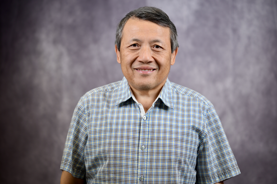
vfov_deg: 16.1
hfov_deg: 23.9
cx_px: 138
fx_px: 654
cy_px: 92
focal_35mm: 85
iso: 100
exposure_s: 1/80
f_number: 1.8
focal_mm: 85
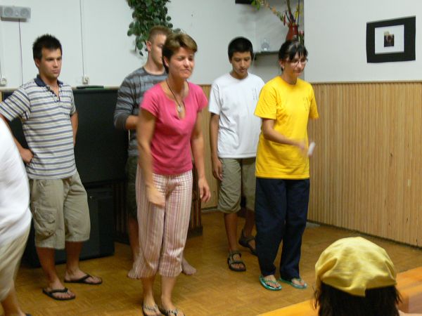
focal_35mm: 48
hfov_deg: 39.7
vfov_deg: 30.3
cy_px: 158
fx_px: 585
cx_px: 211
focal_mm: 9.2
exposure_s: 1/13
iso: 200
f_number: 2.8
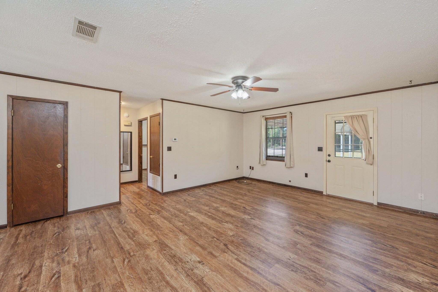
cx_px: 219
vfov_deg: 81.1
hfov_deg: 104.3
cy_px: 146
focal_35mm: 14
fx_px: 170
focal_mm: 14
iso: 400
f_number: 8
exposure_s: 1/25
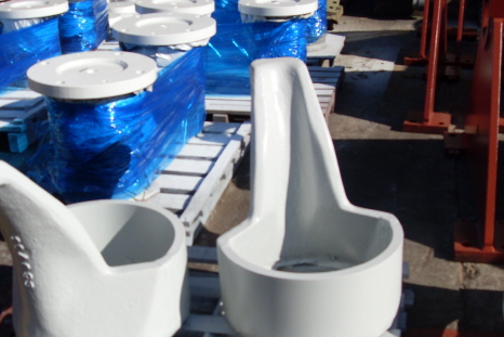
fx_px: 700
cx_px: 315
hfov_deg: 39.3
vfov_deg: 26.9
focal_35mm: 50
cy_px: 221
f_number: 7
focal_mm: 6.3
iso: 80
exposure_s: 1/350
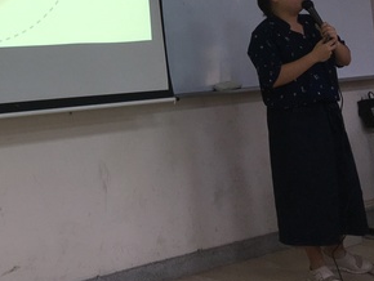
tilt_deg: +7.5
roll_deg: +3.6
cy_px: -24
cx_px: 36
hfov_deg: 26.8
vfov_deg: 20.1
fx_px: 757
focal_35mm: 70
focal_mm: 4.15
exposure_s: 1/60
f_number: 2.2
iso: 25
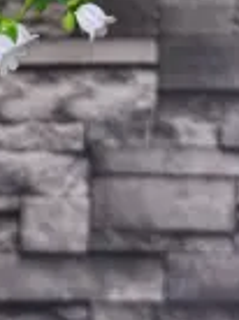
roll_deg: +2.9
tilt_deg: -29.3
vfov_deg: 9.0
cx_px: -218
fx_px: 1930
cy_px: -278
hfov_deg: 6.9
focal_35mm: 209
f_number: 1.78
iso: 160
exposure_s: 1/50
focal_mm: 6.76
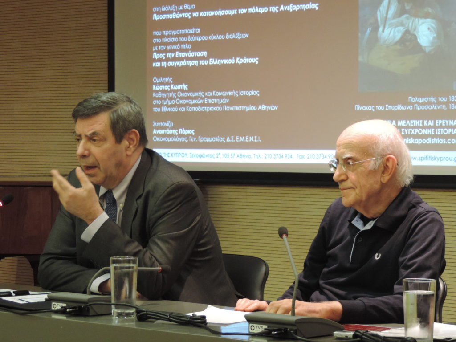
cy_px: 171
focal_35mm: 120
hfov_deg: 16.4
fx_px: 1581
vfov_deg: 12.3
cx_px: 228
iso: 800
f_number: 4.2
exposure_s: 1/25
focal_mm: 21.4
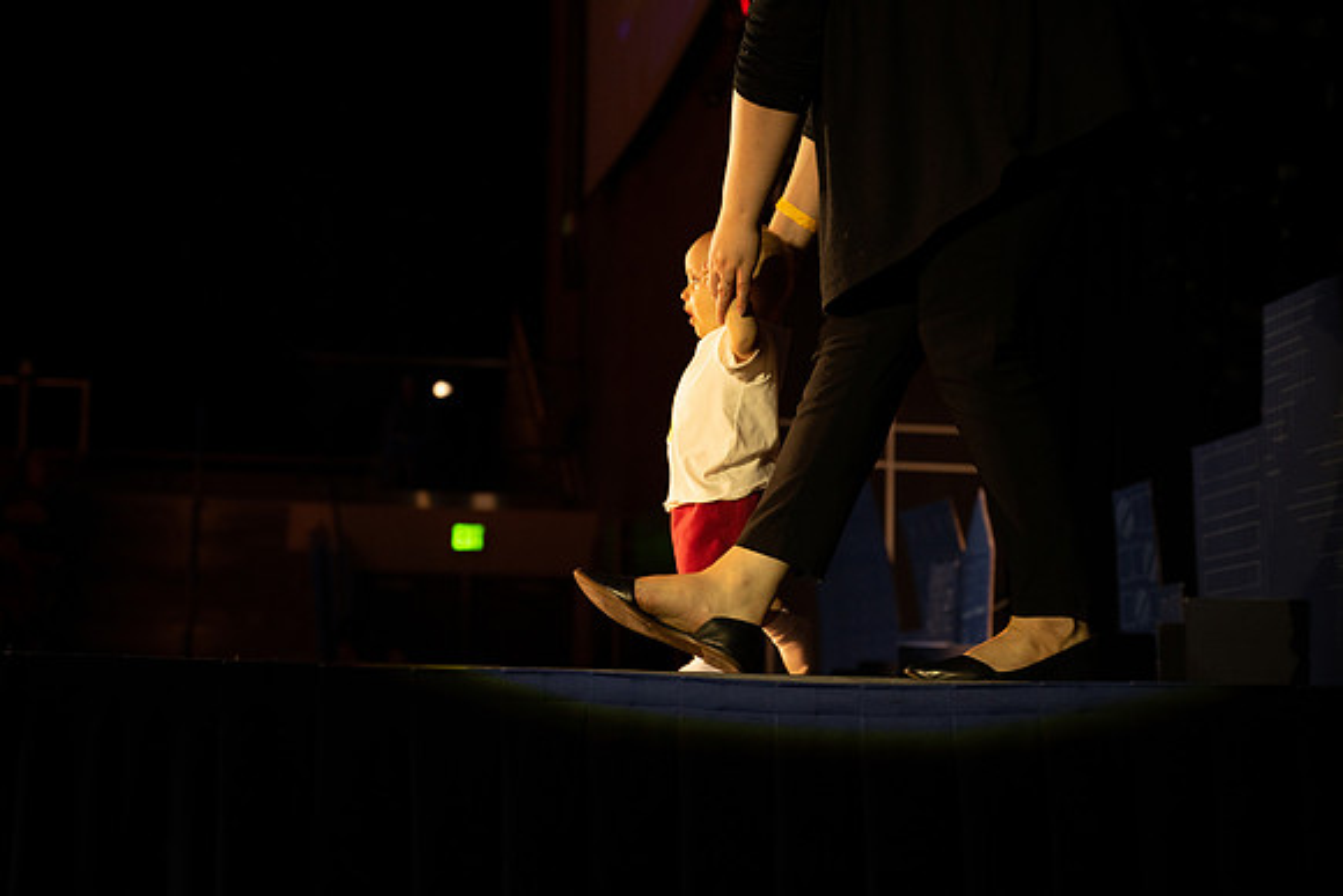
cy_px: 448
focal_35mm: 70
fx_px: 2612
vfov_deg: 19.5
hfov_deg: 28.8
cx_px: 672
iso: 800
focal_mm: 70
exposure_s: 1/200
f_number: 4
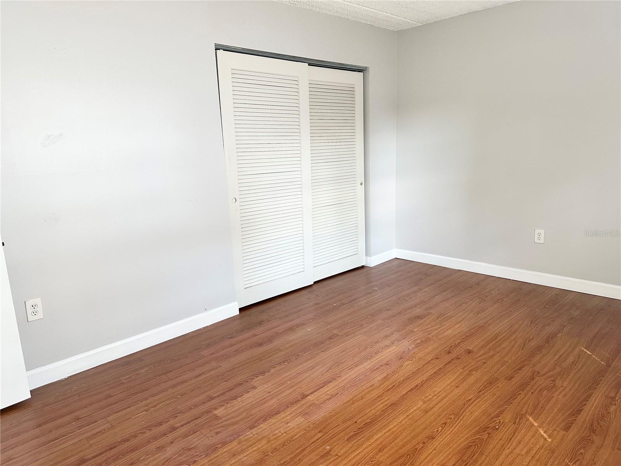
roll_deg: +2.4
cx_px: 310
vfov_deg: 56.8
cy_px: 233
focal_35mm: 24
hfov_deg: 71.6
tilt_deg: -11.6
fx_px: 431
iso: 250
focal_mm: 6.86
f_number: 1.78
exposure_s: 1/112
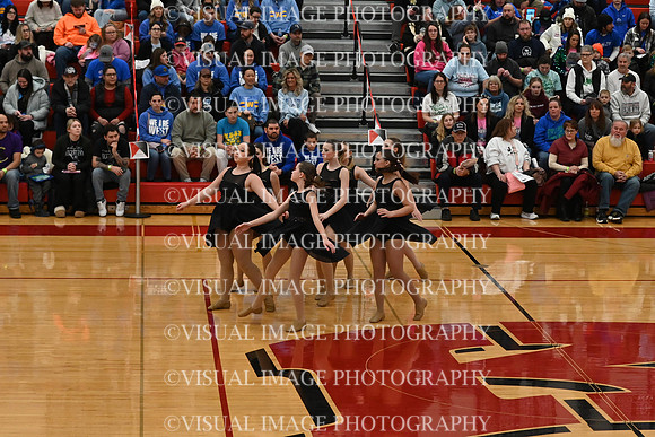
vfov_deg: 12.2
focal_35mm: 112
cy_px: 218
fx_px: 2038
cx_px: 328
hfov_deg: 18.3
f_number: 4
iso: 5000
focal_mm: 75
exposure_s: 1/400
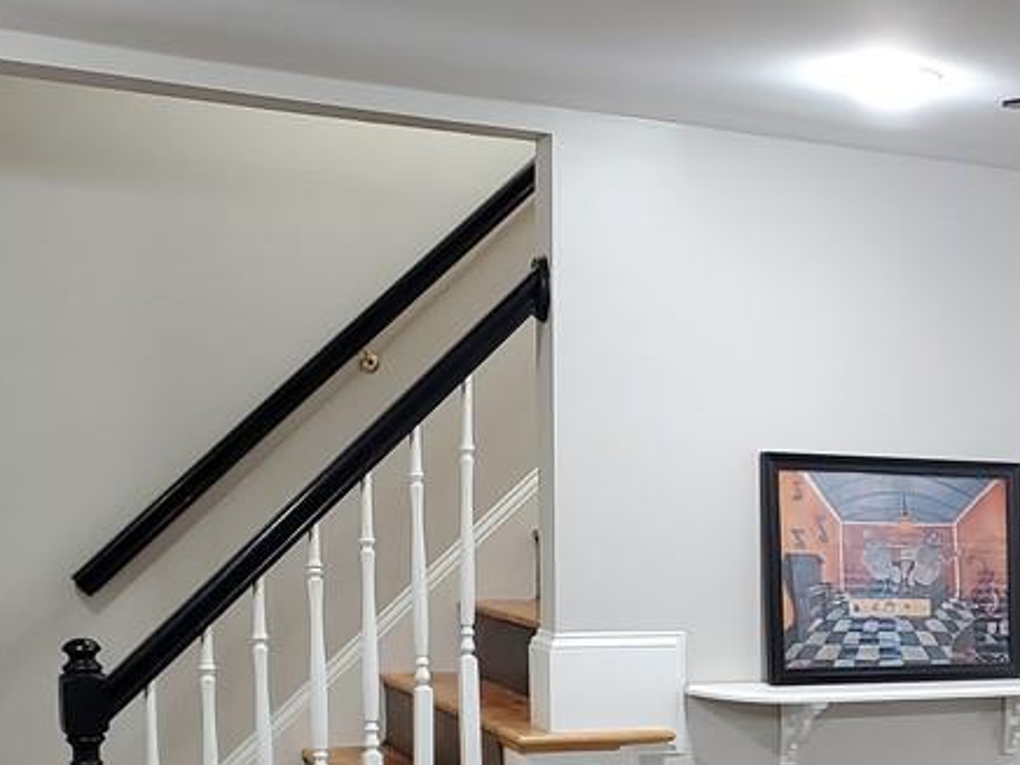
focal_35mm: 61
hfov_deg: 29.0
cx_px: 1088
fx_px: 1797
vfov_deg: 23.1
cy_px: 749
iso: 320
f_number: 2.4
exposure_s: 1/40
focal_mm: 4.3
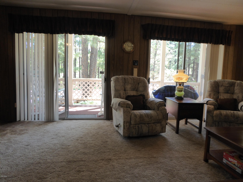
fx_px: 175
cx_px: 122
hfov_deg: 69.4
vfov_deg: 54.9
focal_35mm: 25
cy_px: 91
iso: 400
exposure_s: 1/80
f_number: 3.3
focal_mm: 4.3
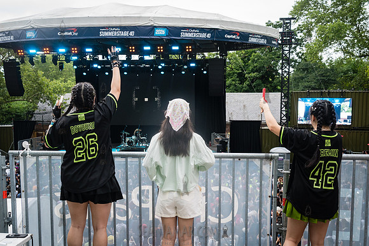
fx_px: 462
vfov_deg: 29.7
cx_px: 184
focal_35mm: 45
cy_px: 151
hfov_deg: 43.5
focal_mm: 35
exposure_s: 1/200
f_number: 4.5
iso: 1250
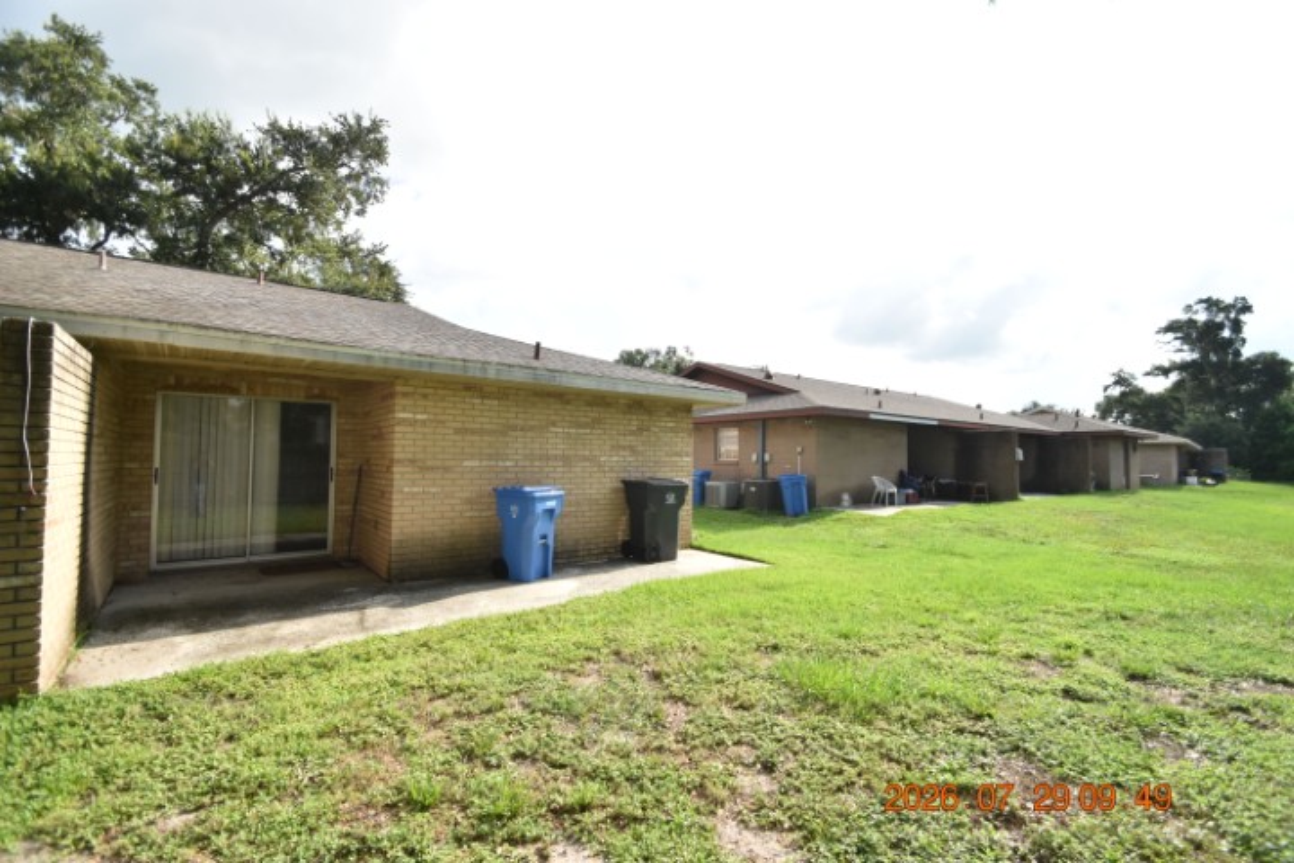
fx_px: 539
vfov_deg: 77.3
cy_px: 432
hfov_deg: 100.4
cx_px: 647
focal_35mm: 15
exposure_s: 1/4000
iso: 800
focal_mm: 10
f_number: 3.5
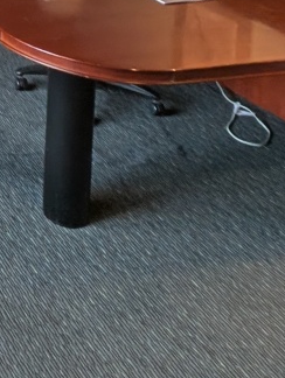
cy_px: -196
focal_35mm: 64
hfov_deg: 17.5
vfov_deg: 23.7
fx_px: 701
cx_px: -262
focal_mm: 1.95
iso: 39
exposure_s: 1/60
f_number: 2.2
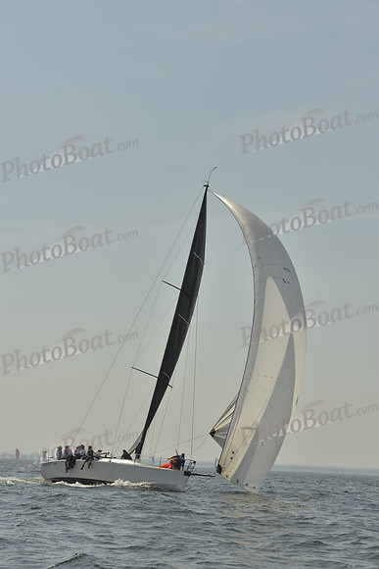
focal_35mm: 85
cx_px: 190
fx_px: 1341
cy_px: 284
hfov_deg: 16.1
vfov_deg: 23.9
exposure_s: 1/1250
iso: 200
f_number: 9
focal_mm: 85
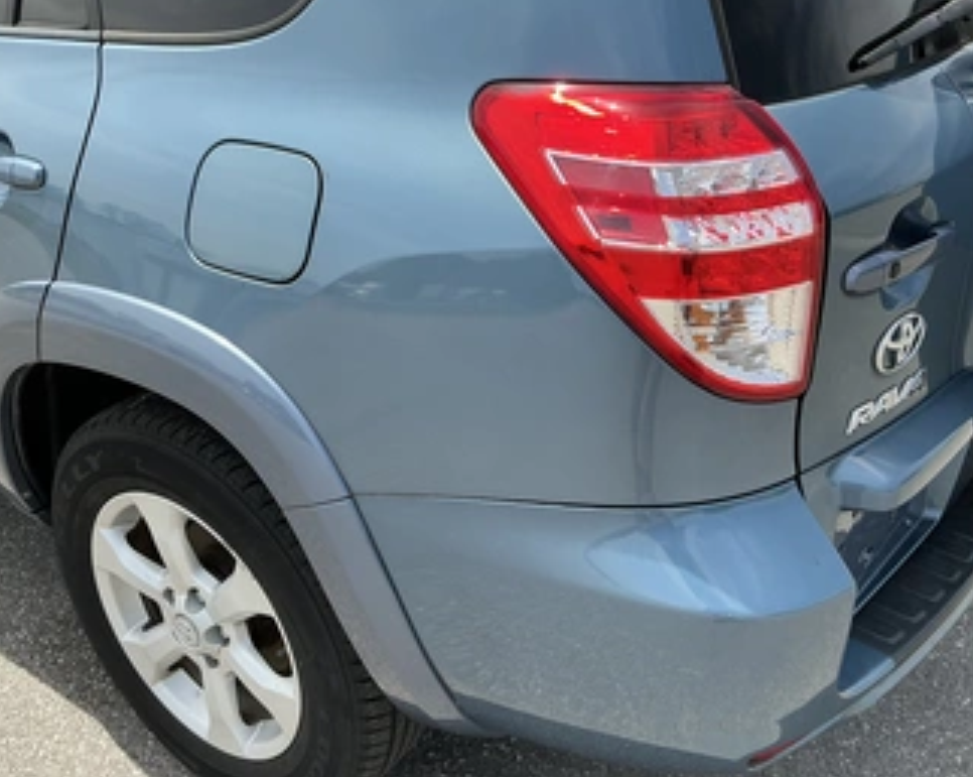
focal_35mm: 34
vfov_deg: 43.3
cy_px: 390
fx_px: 978
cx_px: 486
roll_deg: +1.0
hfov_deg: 52.9
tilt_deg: -26.4
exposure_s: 1/804
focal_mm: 3
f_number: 1.8
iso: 25
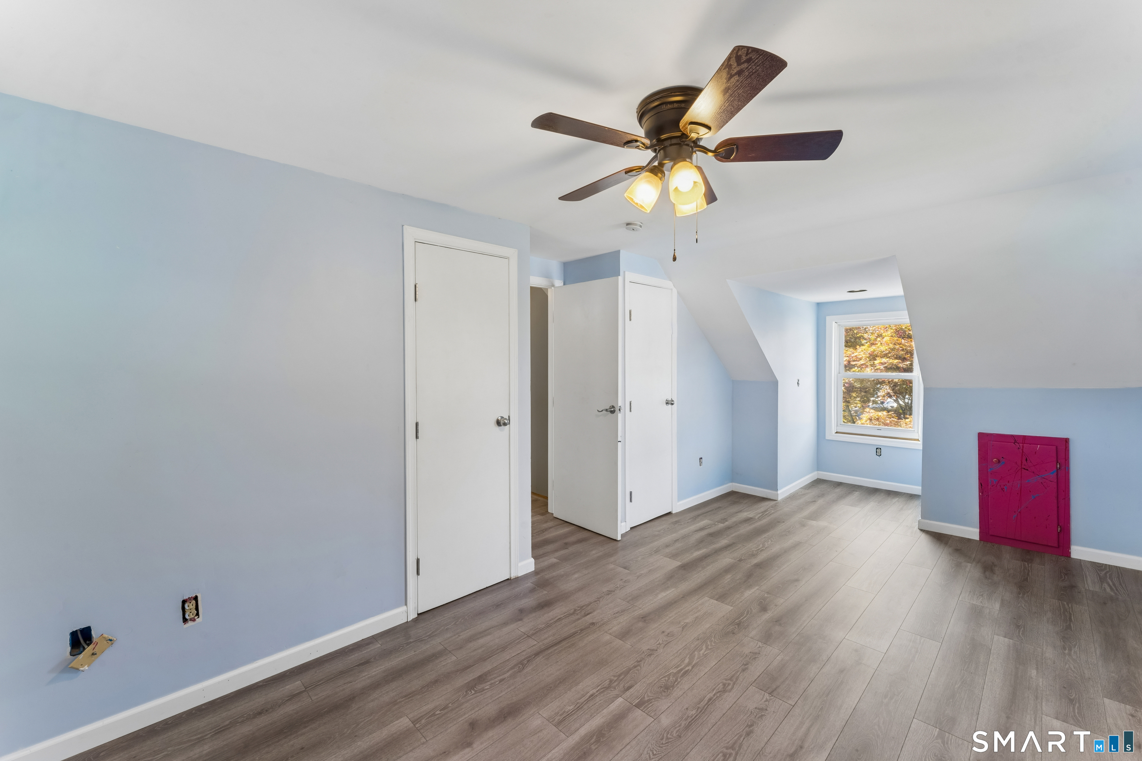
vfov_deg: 81.2
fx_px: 444
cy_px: 380
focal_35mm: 14
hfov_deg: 104.3
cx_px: 571
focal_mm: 14
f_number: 13
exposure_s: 1/6
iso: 400
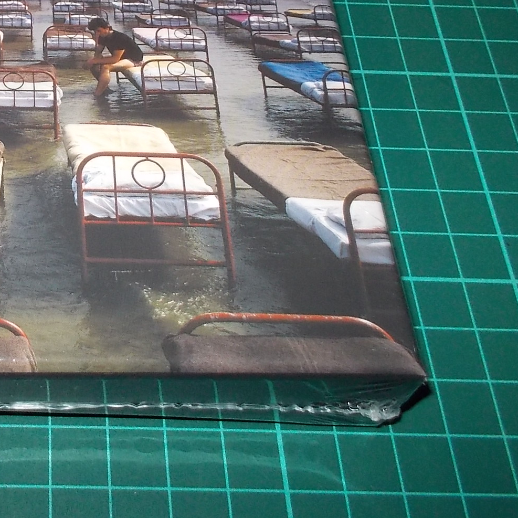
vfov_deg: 28.3
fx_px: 999
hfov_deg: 27.8
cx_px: 36
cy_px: 89
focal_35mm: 59
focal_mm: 4.1
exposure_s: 1/30
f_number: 3.3
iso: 200
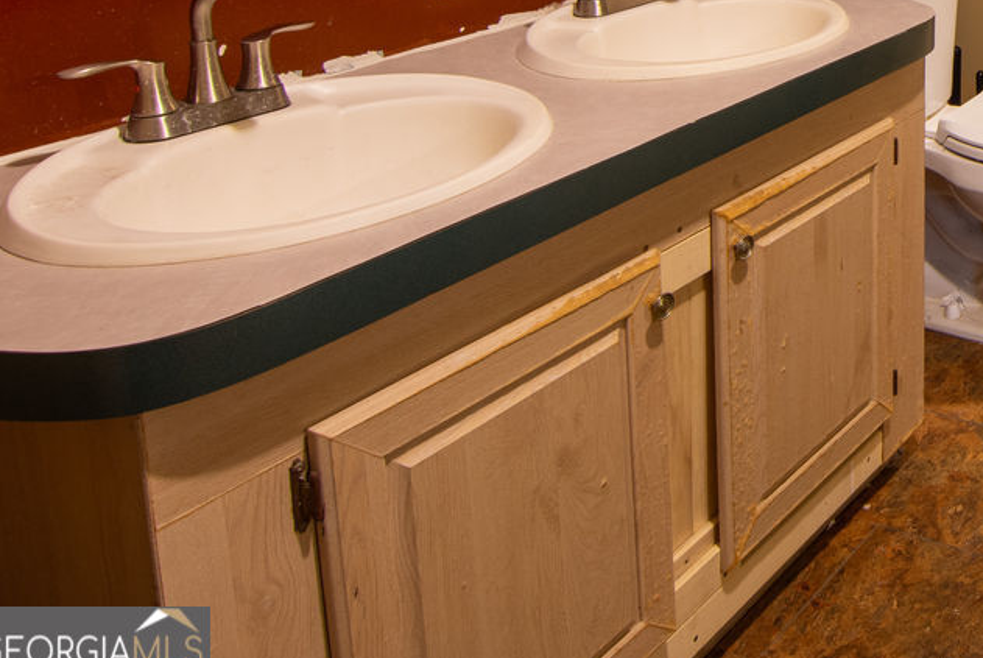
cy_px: -97
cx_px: 1141
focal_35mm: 40
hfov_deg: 38.0
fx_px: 1093
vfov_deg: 29.5
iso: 200
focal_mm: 11
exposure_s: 2.5
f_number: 8
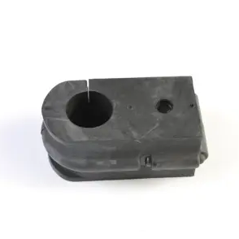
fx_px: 656
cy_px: 117
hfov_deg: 20.6
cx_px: 120
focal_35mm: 84
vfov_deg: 20.6
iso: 280
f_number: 9
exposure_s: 1/30
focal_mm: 42
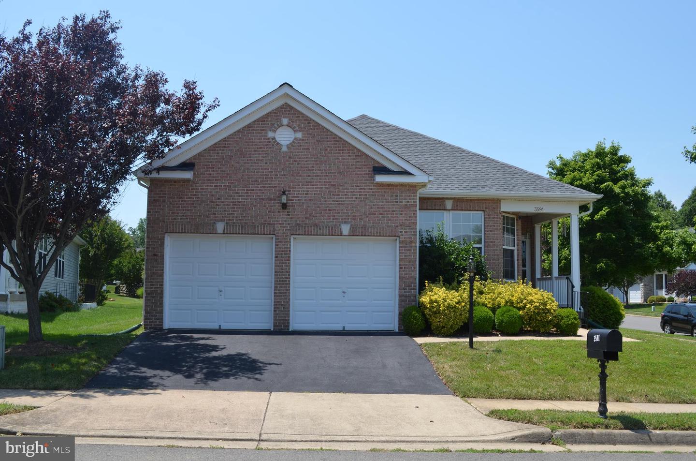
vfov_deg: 36.7
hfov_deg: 53.2
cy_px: 230
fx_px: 694
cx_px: 348
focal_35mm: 36
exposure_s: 1/250
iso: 125
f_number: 8
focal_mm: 24
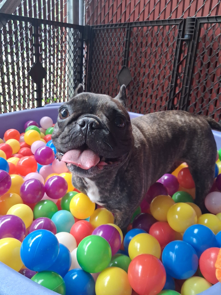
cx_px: 110
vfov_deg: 65.3
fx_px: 230
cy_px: 148
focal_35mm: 27
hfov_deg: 51.4
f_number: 1.8
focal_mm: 4
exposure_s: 1/120
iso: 400
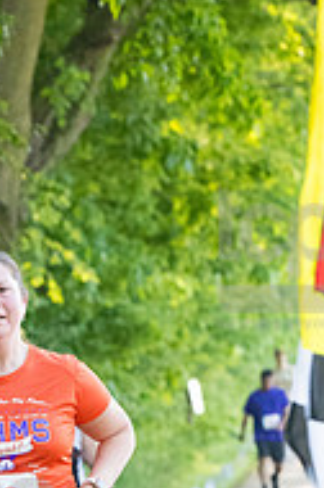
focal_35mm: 463
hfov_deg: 3.0
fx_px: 6273
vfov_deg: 4.5
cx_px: -4
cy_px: 532
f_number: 5.6
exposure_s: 1/1250
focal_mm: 130
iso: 3200
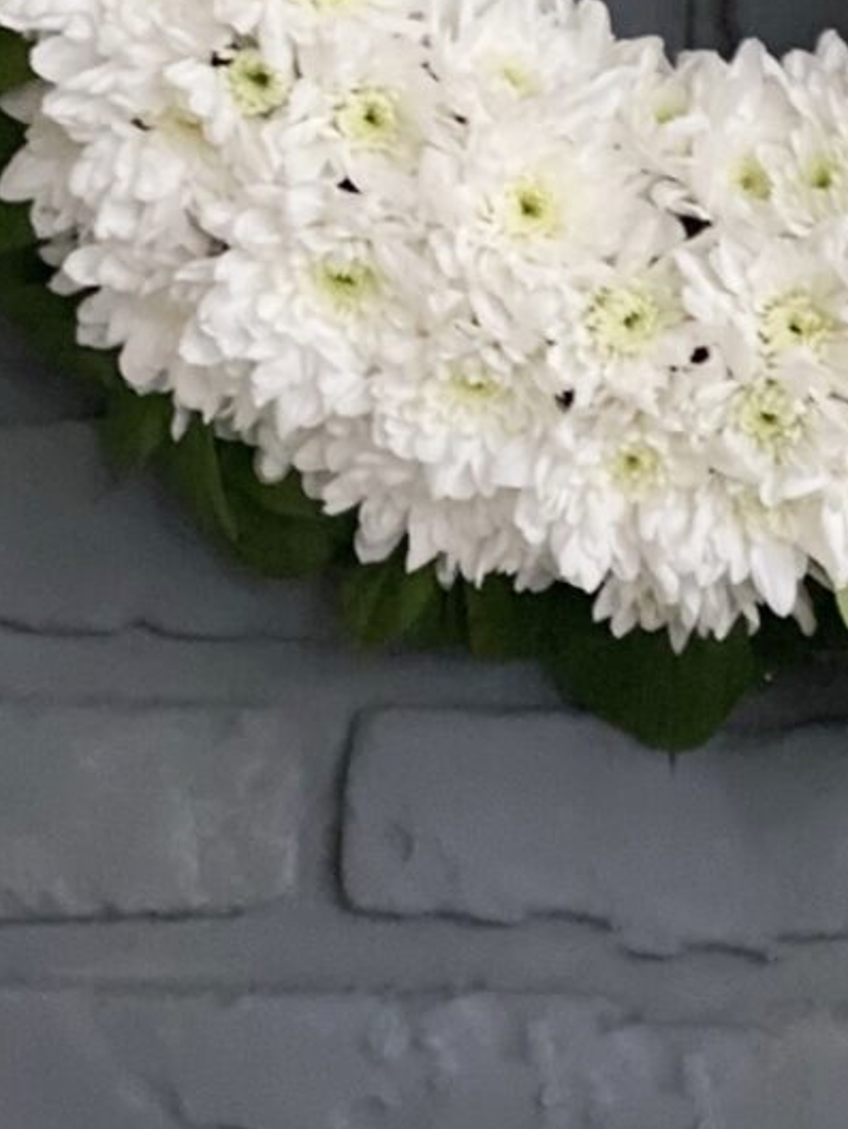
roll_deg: -0.8
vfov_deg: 12.8
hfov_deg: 9.8
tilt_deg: +9.3
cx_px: 812
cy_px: -132
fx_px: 4930
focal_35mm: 151
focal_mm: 6
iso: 400
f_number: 2
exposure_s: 1/17
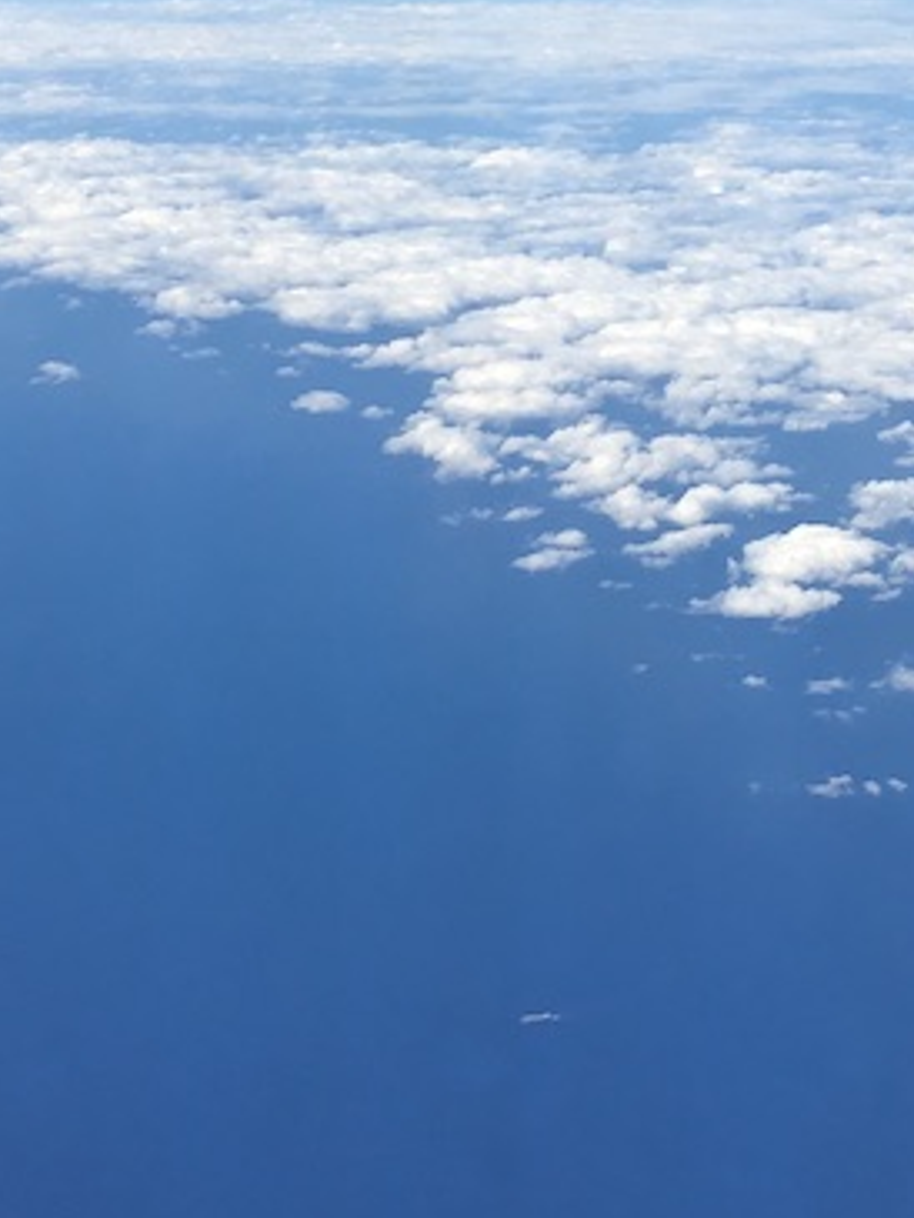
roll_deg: +1.3
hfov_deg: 18.4
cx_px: 487
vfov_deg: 24.1
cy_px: 290
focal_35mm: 80
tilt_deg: -8.3
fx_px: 2815
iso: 25
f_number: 2.2
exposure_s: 1/2747
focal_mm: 4.15
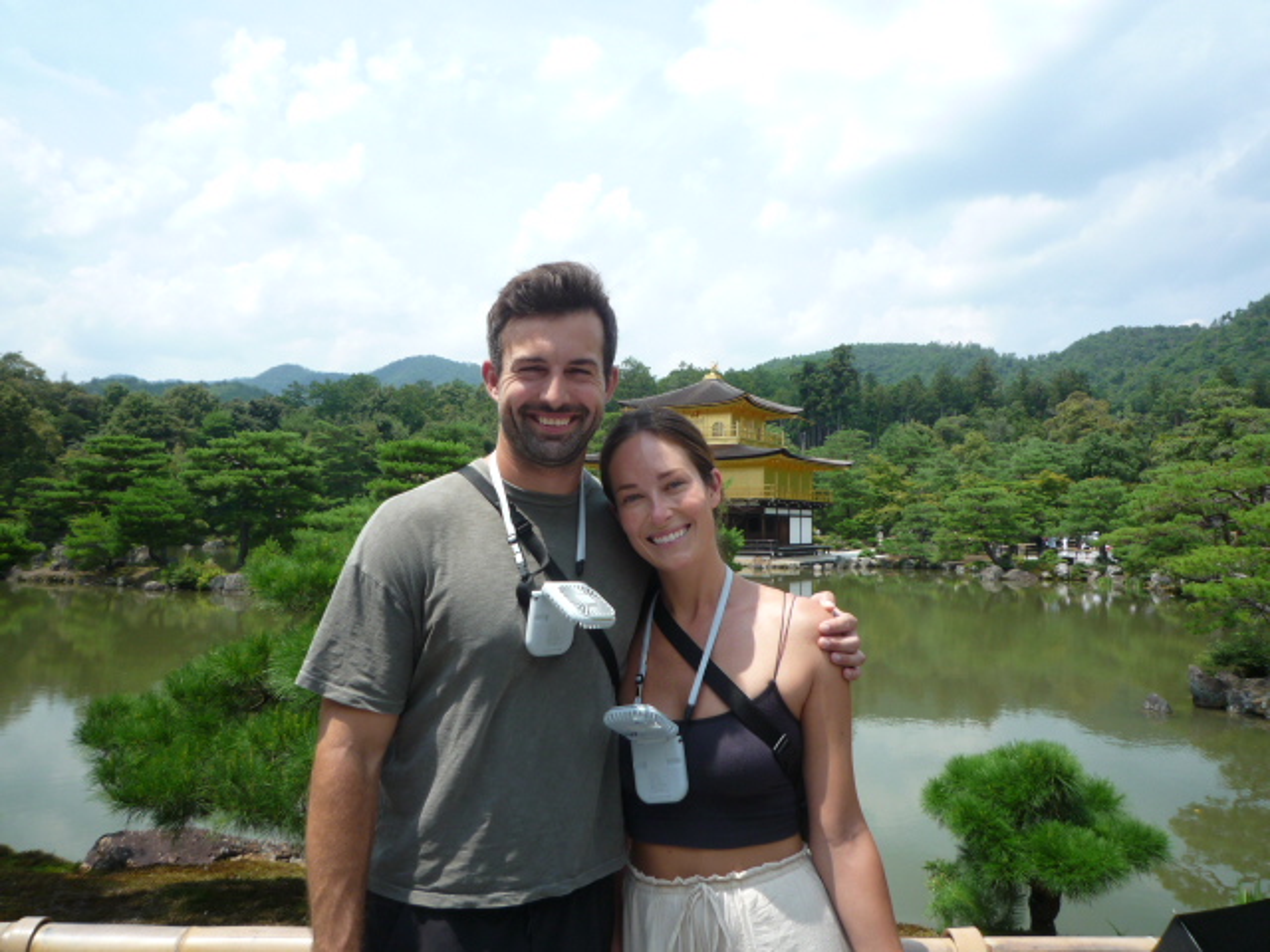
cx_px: 635
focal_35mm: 25
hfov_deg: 69.4
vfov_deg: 54.9
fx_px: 917
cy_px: 476
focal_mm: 4.4
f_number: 4
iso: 100
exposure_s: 1/640
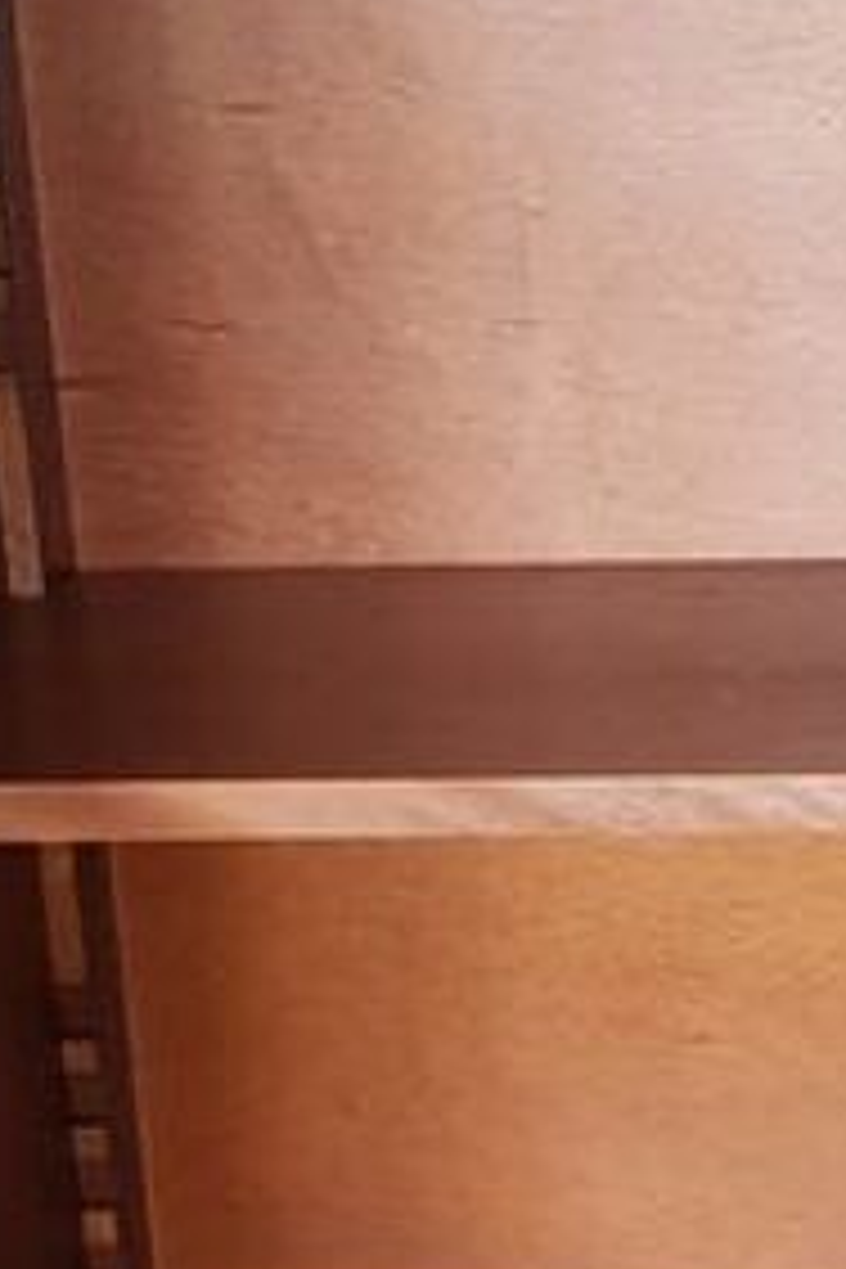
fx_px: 4512
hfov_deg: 10.3
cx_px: 1323
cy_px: 871
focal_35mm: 128
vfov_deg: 16.0
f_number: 1.7
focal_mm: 4.3
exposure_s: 1/22
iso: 200
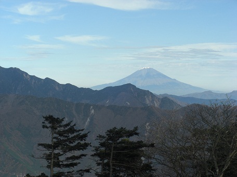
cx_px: 118
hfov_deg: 17.3
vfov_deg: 13.0
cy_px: 88
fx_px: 781
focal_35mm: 114
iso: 80
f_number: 7.4
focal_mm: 23.7
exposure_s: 1/250
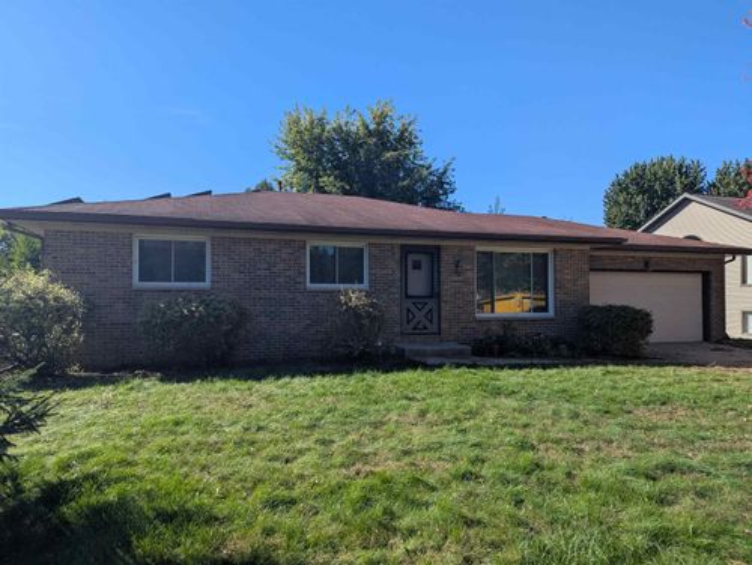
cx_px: 376
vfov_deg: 56.9
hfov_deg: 71.5
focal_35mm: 24
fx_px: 522
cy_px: 282
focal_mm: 6.81
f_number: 1.85
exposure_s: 1/1855
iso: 46
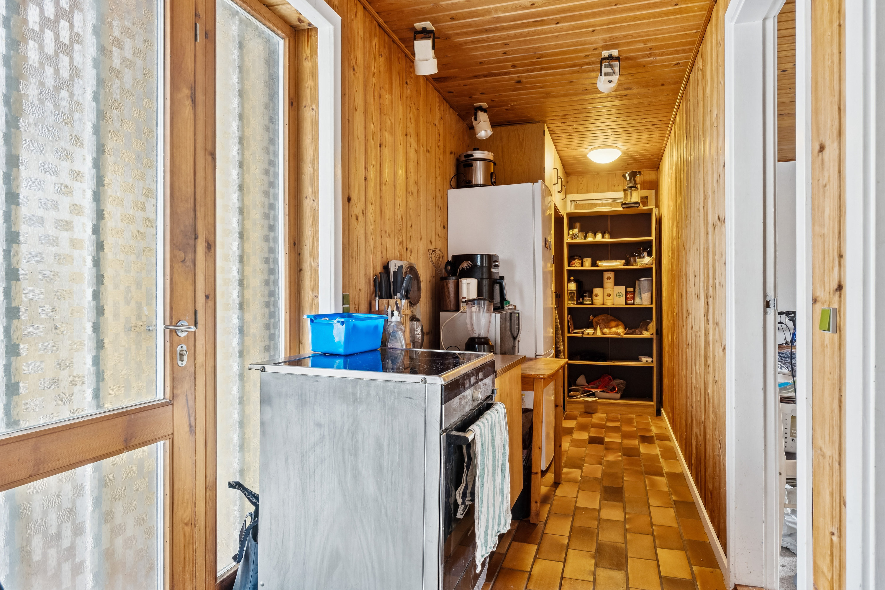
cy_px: 295
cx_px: 442
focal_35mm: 23
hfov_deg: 75.5
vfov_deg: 54.6
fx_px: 572
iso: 200
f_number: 8
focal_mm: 15.5
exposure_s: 1/3.33
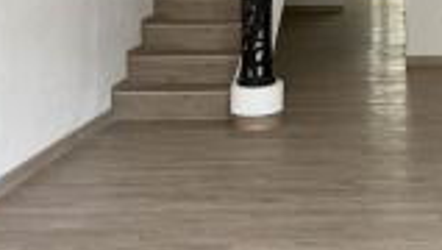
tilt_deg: +1.2
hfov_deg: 30.9
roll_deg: +0.7
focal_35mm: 64
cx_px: 417
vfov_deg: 17.3
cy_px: -108
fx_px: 751
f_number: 1.6
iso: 160
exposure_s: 1/60
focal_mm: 5.1
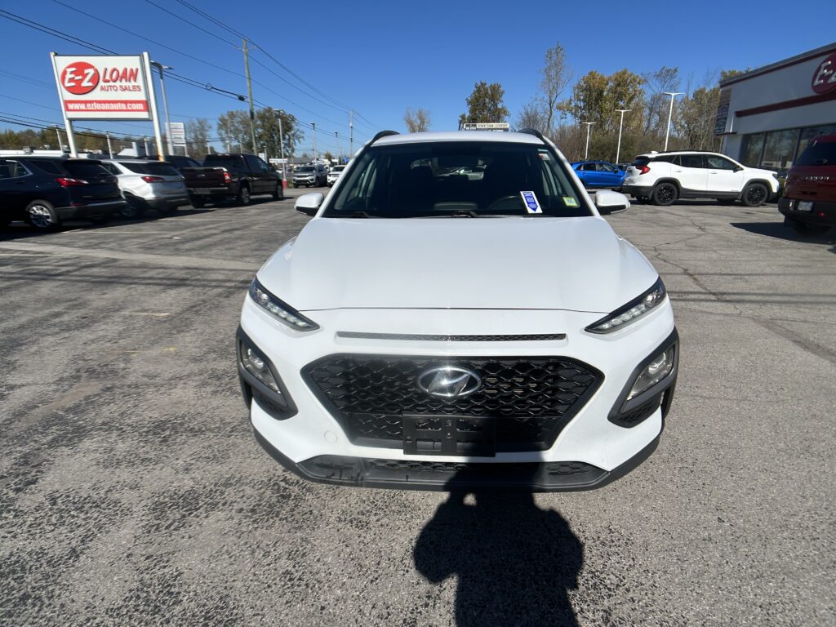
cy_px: 314
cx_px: 418
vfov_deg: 53.1
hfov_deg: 67.3
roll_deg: -1.2
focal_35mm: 26
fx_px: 628
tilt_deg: -16.9
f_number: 1.5
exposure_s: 1/8000
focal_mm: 5.7
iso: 50
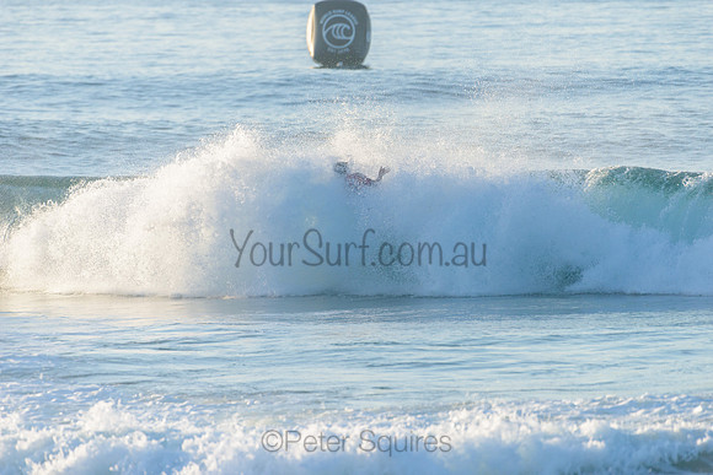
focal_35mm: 500
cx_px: 356
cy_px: 238
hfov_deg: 4.1
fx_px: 9907
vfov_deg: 2.8
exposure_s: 1/2000
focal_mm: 500
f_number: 5.6
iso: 400
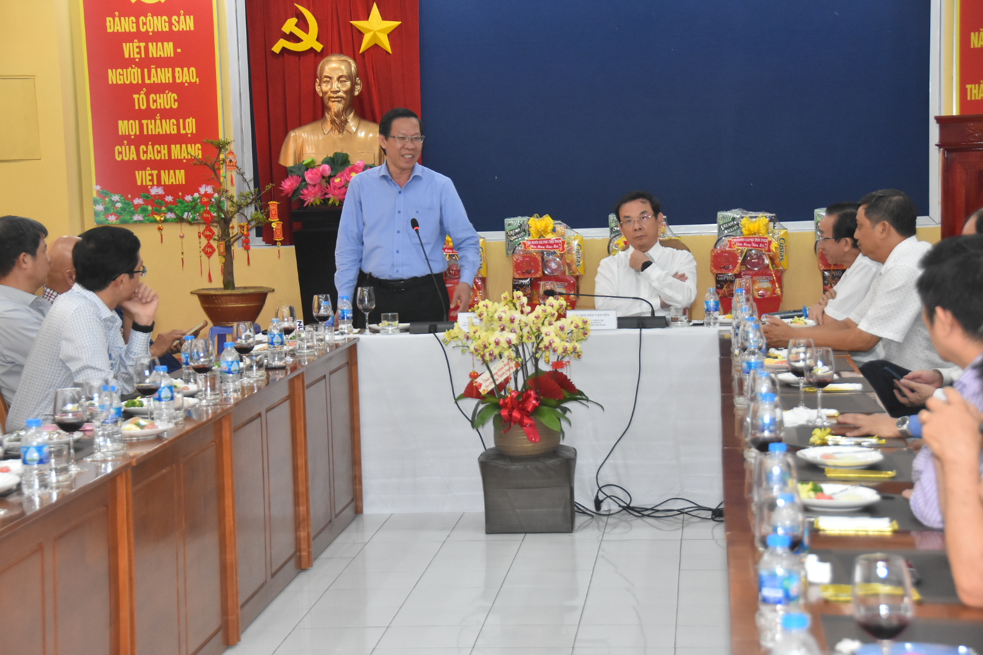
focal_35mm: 78
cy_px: 328
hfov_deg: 26.0
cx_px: 492
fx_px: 2130
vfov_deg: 17.5
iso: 1600
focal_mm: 52
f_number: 4.8
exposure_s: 1/200
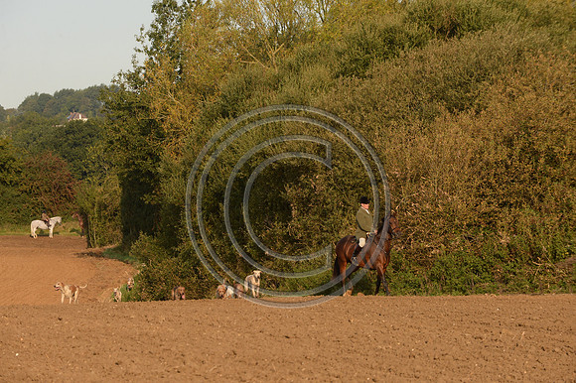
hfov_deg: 10.3
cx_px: 288
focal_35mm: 200
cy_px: 192
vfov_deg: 6.9
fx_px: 3198
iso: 1000
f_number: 8
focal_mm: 200
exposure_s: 1/1000
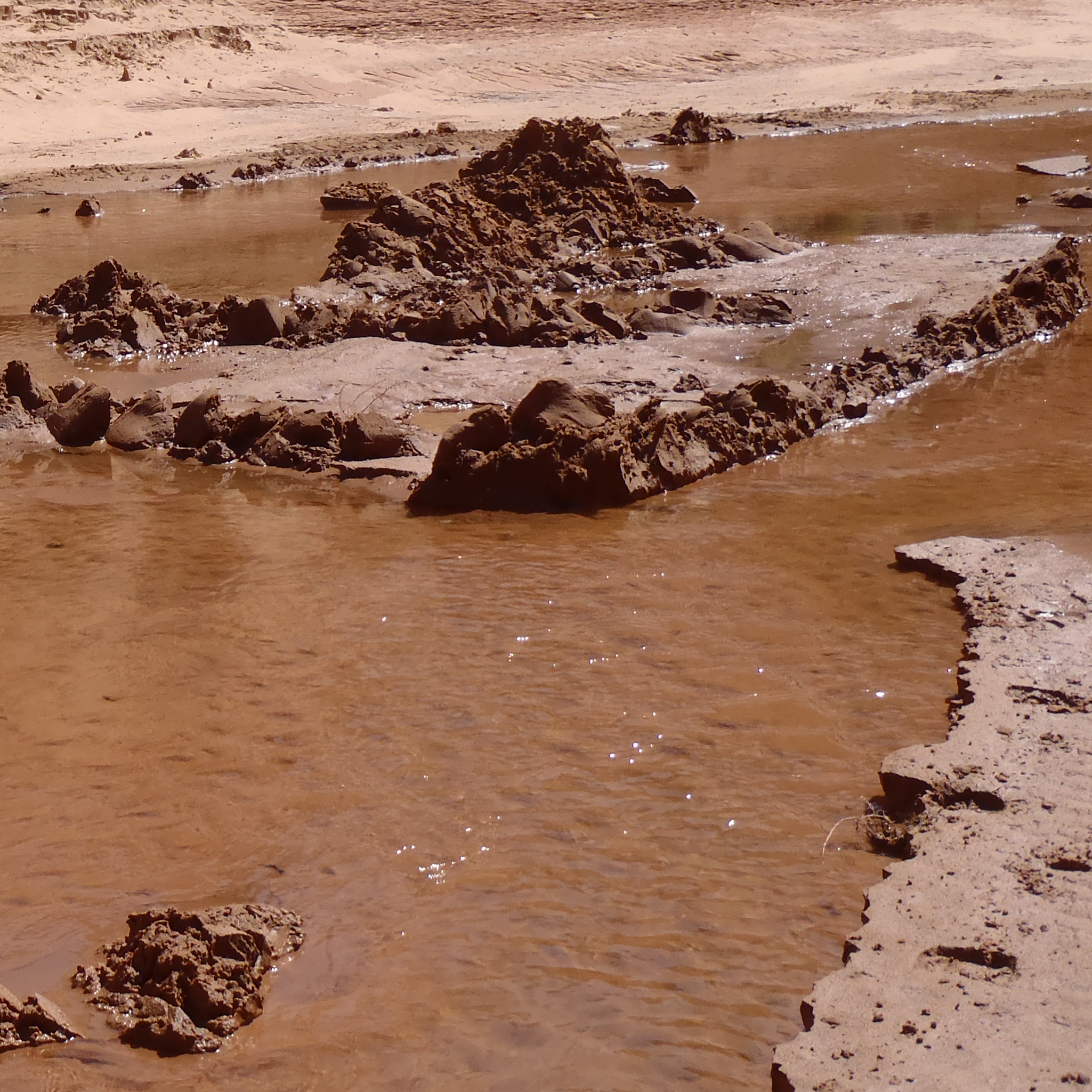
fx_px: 2641
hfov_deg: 22.6
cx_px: 57
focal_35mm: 74
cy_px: 297
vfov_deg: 23.2
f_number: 13
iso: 80
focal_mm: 7.28
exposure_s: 1/80
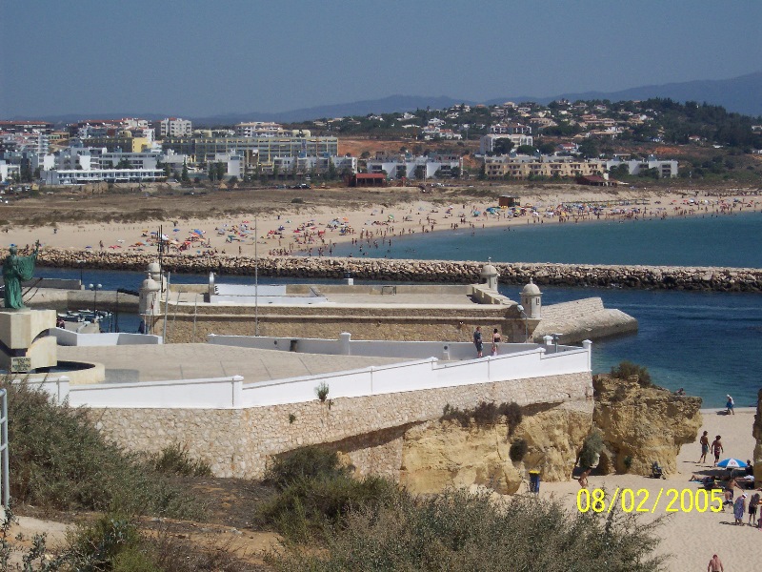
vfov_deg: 13.0
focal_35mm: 114
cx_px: 381
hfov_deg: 17.3
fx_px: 2509
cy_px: 286
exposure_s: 1/700
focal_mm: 24
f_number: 8
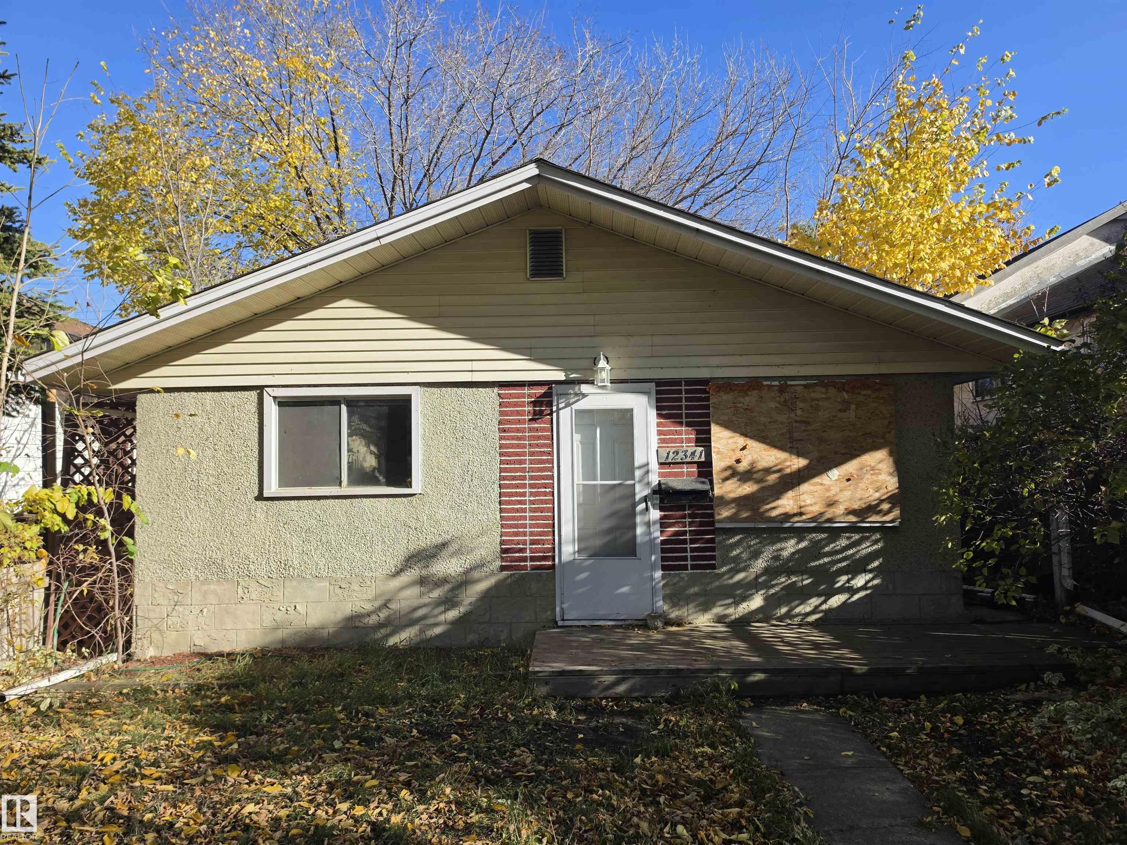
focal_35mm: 23
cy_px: 422
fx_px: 749
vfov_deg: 58.9
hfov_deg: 73.9
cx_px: 564
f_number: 1.4
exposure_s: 1/3318
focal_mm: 6.5
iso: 64
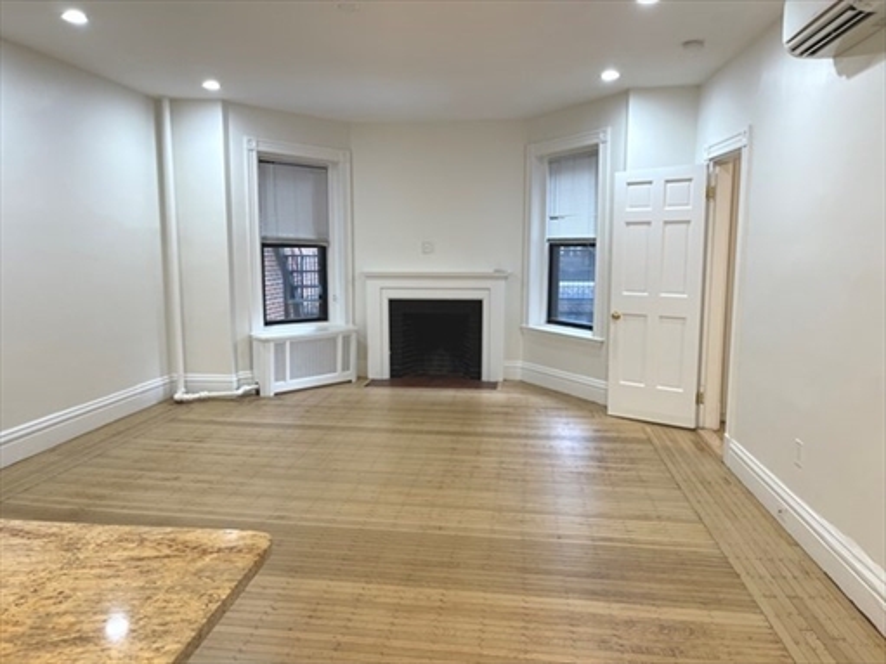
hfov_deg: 69.4
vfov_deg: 54.9
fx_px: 640
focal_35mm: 25
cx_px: 443
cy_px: 332
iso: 80
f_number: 1.6
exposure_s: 1/60
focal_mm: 5.1
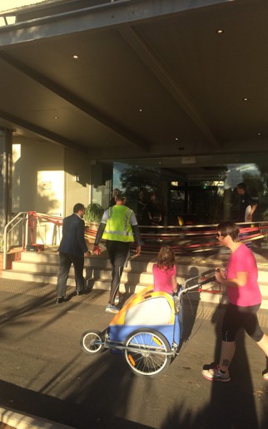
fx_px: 363
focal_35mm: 31
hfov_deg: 40.6
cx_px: 136
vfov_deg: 61.3
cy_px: 214
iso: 32
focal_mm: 4.15
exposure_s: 1/641
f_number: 2.2
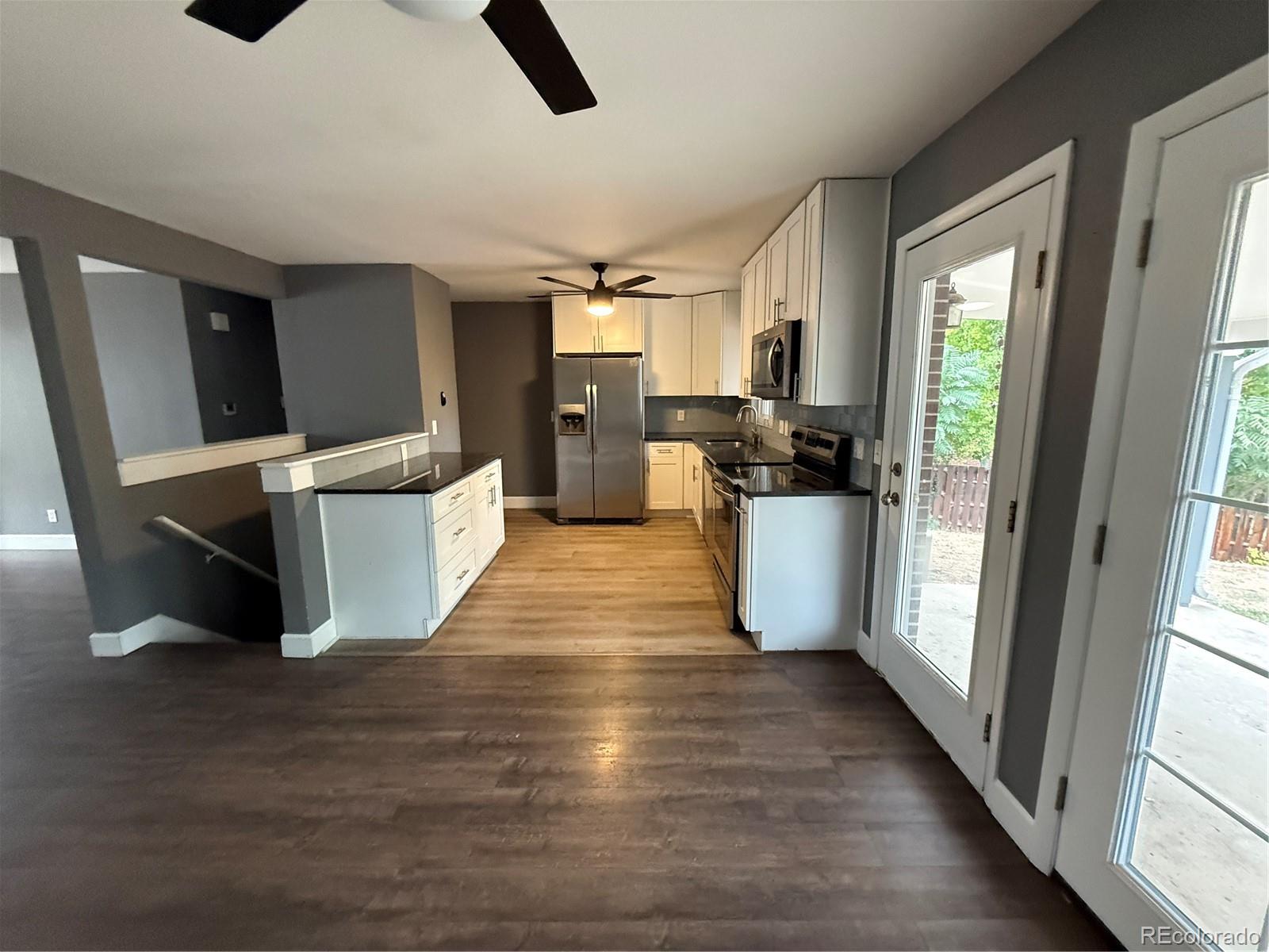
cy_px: 476
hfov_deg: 102.1
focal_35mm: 14
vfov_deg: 85.7
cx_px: 634
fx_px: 513
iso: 800
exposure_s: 1/60
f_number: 2.2
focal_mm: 2.22
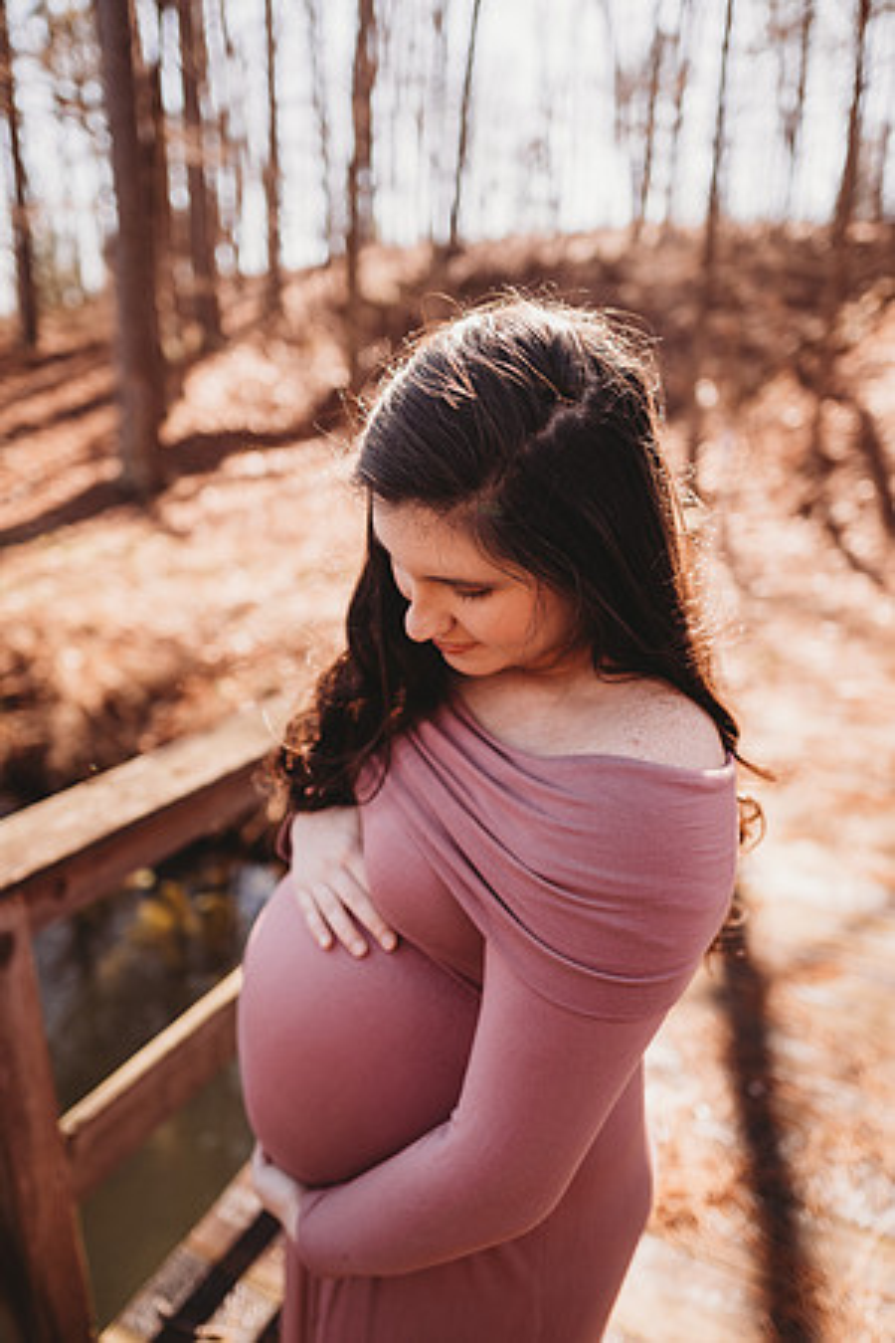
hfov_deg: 53.1
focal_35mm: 24
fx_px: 895
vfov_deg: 73.7
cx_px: 448
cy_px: 672
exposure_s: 1/640
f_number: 2.2
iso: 100
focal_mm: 24
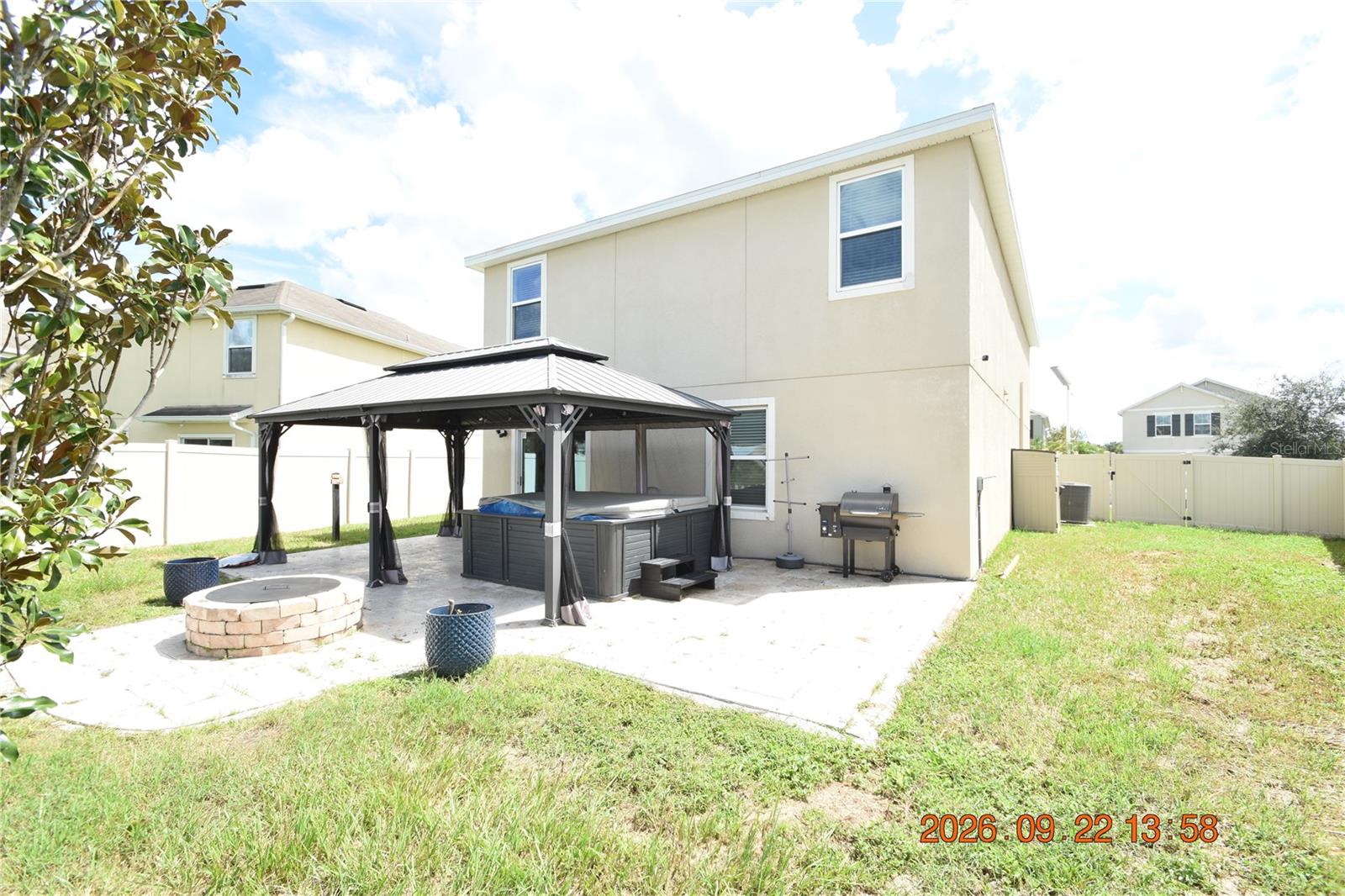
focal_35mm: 15
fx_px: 560
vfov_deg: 77.3
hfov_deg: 100.4
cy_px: 448
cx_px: 672
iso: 200
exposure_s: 1/250
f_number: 8
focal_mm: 10
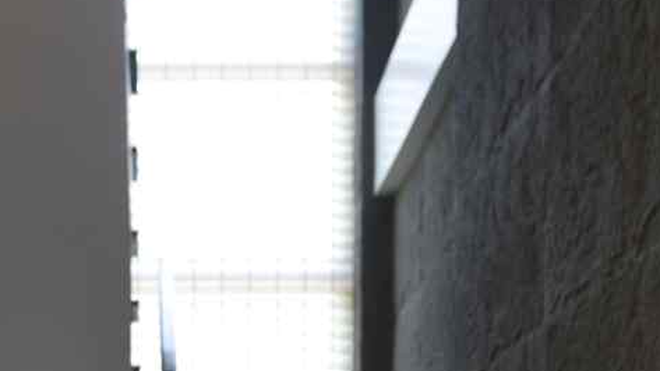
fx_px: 1221
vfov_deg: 15.2
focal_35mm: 70
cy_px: 643
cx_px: 165
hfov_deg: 29.8
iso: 100
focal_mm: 13
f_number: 2
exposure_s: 1/30
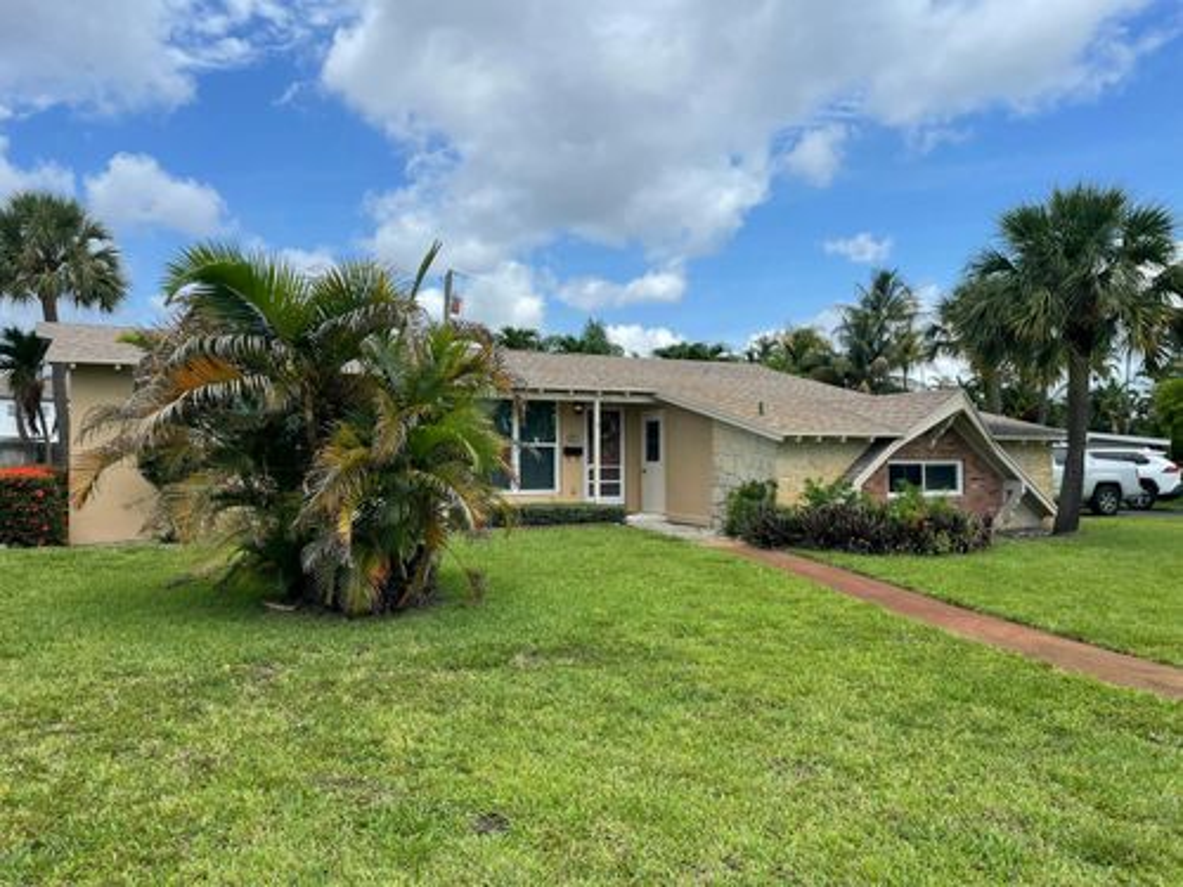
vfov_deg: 53.1
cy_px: 444
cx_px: 592
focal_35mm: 26
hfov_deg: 67.3
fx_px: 889
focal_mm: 4.2
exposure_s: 1/3401
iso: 32
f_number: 1.6
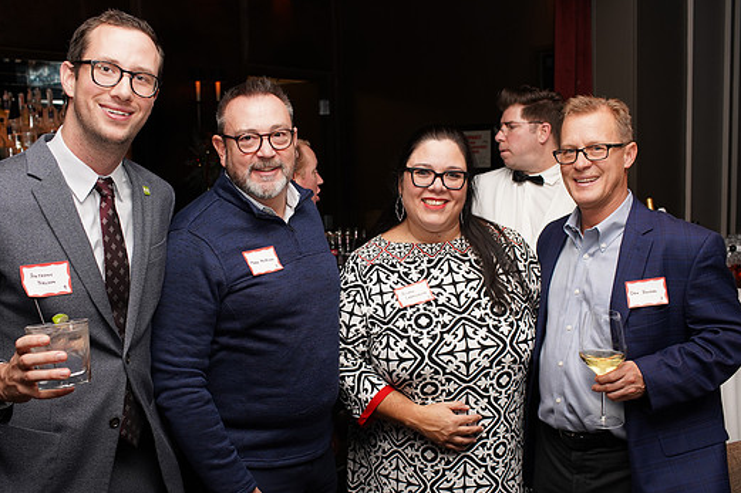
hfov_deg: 49.6
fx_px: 802
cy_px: 259
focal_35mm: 39
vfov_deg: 34.2
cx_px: 361
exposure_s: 1/160
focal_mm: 35
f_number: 5
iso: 1000
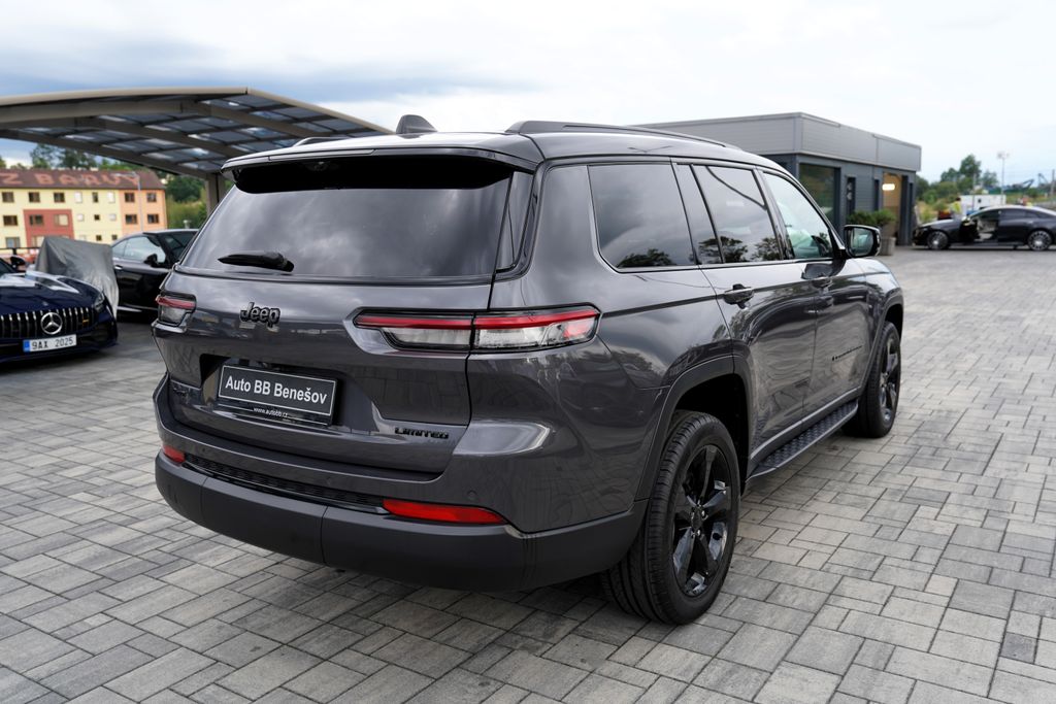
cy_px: 352
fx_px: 880
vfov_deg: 43.6
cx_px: 528
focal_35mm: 30
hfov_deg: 61.9
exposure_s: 1/50
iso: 100
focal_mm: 30
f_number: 4
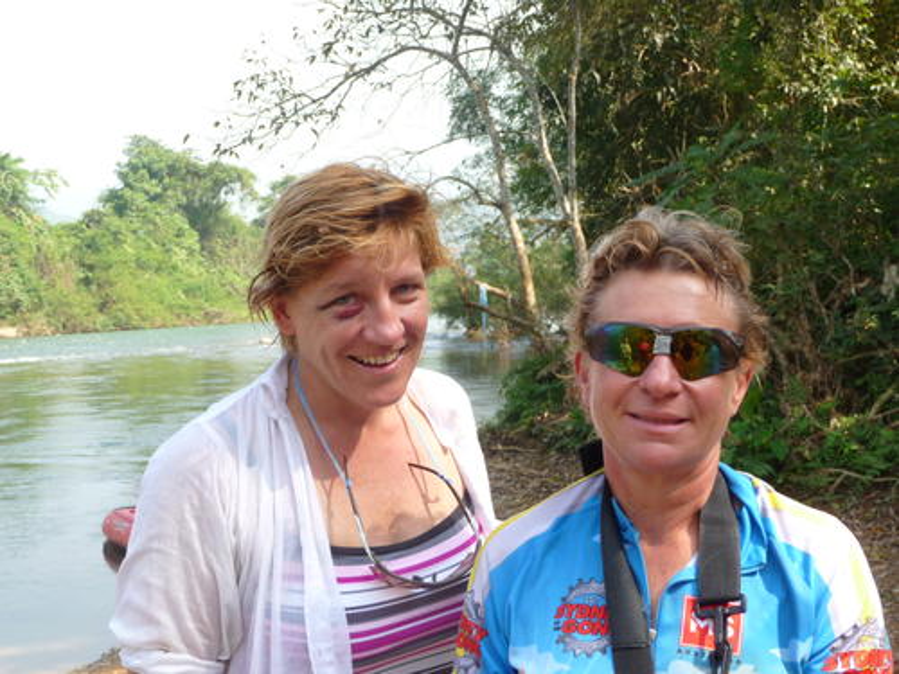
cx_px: 450
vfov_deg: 29.1
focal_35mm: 50
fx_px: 1299
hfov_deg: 38.2
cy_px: 337
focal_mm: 8.5
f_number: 4.2
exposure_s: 1/160
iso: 100
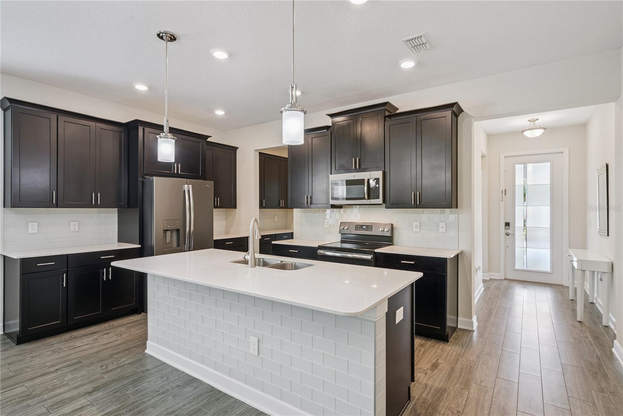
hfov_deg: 93.3
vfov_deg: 70.5
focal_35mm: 17
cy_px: 208
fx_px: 294
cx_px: 312
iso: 1000
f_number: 9
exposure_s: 1/50
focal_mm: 17
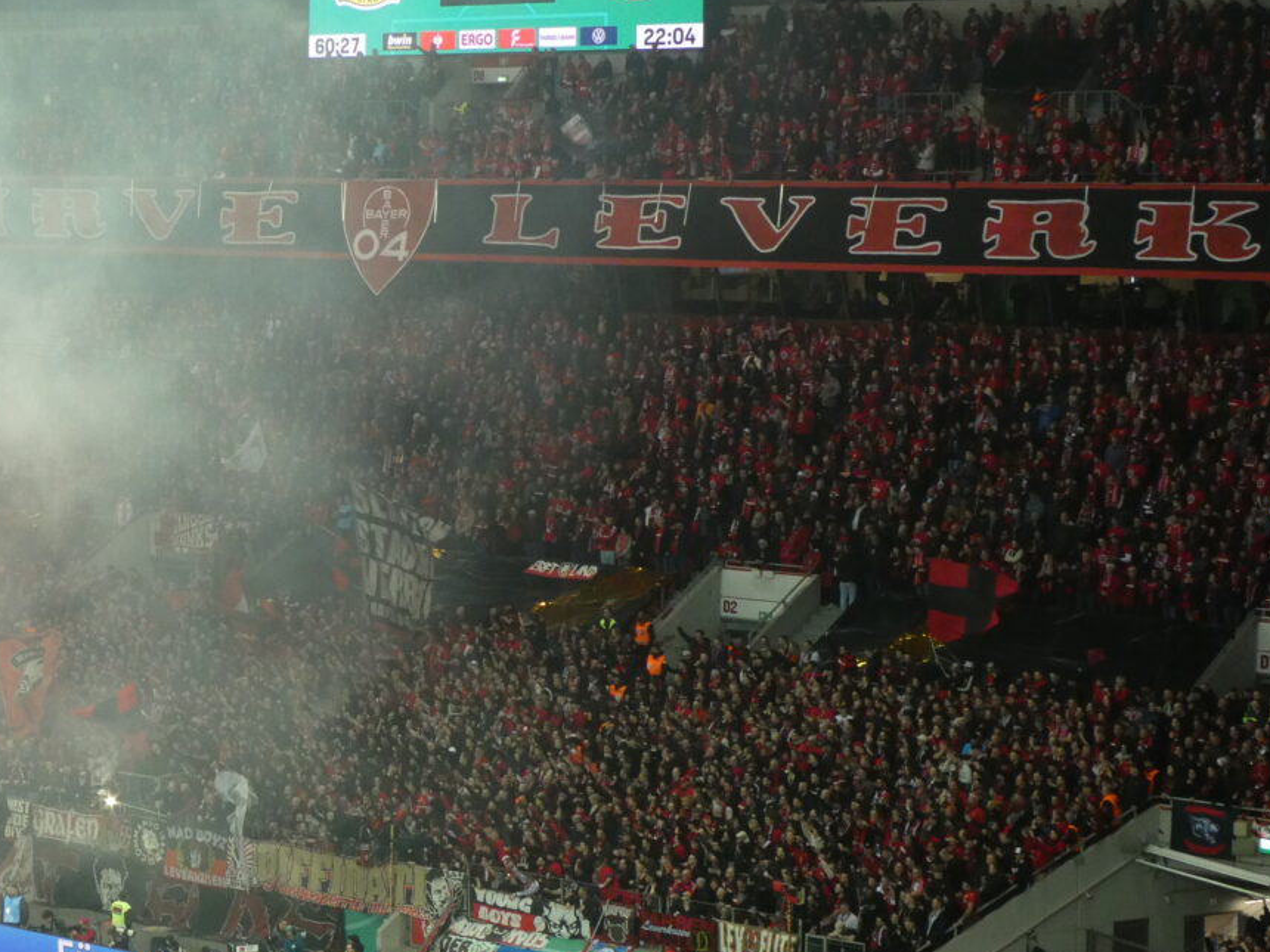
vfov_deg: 15.9
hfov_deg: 20.6
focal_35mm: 93
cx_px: 108
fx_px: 3412
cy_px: 490
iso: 250
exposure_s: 1/80
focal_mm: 9
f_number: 4.1
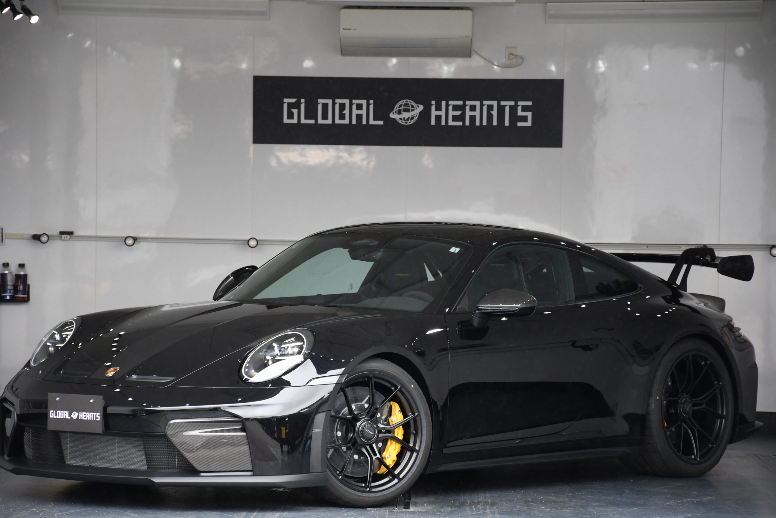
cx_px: 388
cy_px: 259
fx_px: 3233
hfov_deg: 13.7
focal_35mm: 150
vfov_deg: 9.1
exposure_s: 1/320
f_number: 5.6
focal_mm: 100
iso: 800
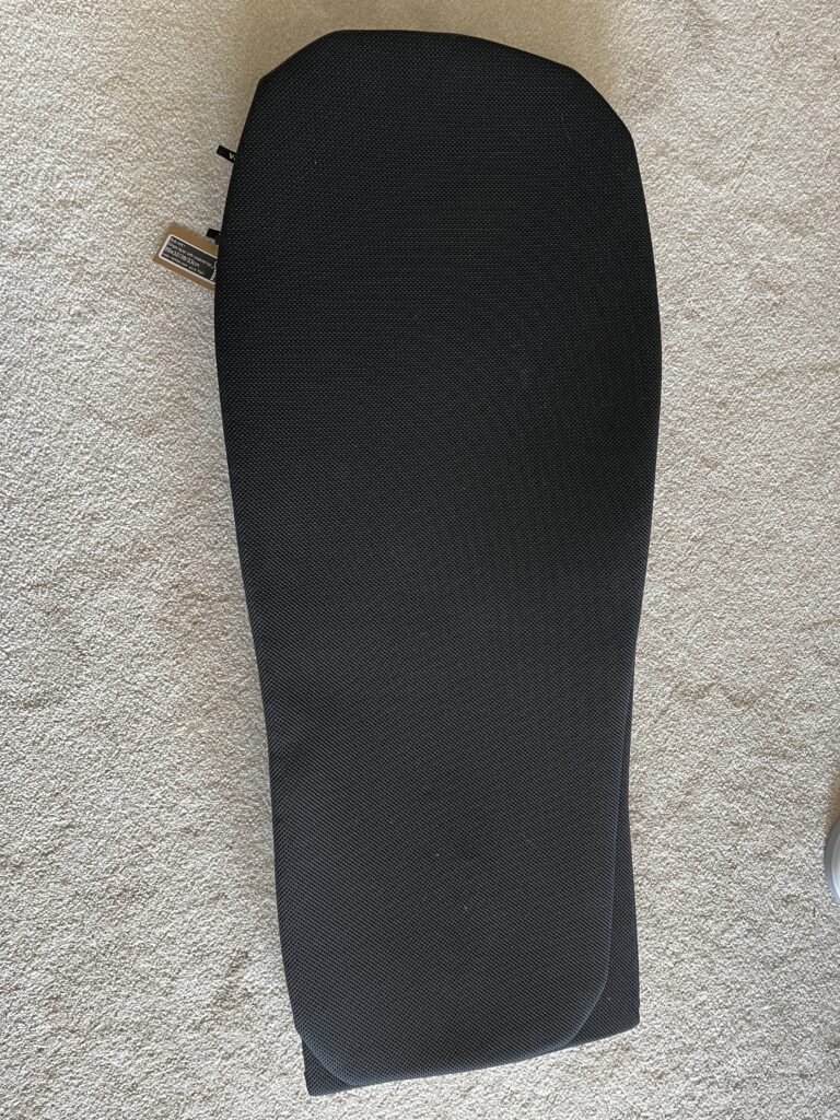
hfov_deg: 53.1
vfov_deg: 67.3
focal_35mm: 26
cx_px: 420
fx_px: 841
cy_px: 560
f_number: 1.6
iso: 160
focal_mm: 5.1
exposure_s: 1/60
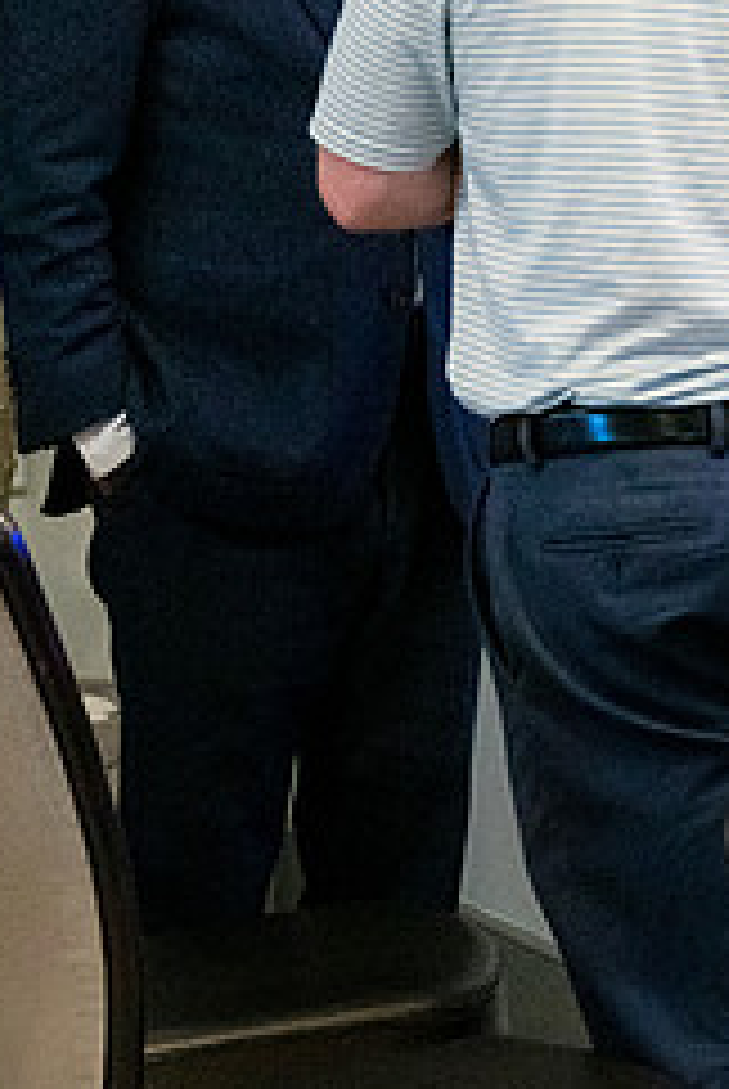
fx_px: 4725
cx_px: 500
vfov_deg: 13.0
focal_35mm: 156
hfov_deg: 8.8
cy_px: 112
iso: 6400
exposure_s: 1/160
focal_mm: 56
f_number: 5.6
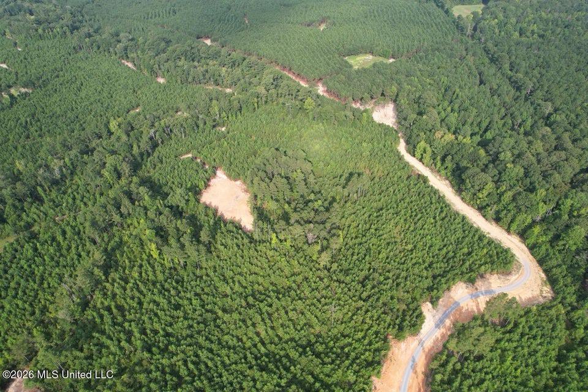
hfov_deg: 78.6
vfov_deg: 57.2
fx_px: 359
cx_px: 294
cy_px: 196
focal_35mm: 22
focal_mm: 8.38
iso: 100
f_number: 2.8
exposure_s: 1/800
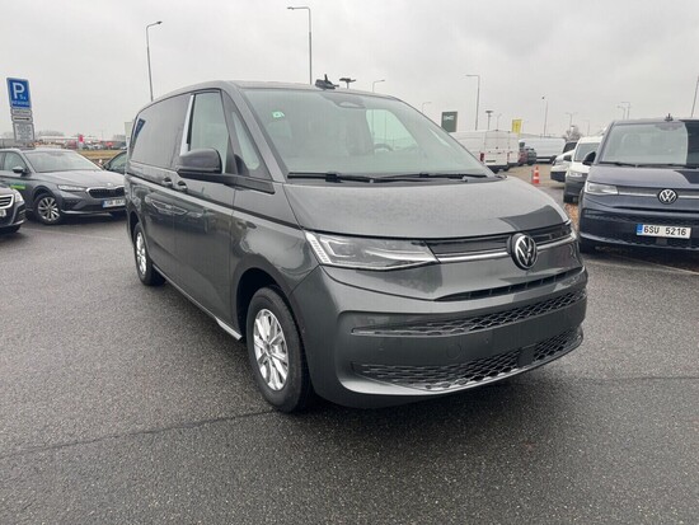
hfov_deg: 71.6
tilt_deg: -11.4
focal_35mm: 24
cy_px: 262
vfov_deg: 56.9
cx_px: 350
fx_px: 485
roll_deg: -1.3
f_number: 1.78
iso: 50
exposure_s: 1/121
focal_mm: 6.76
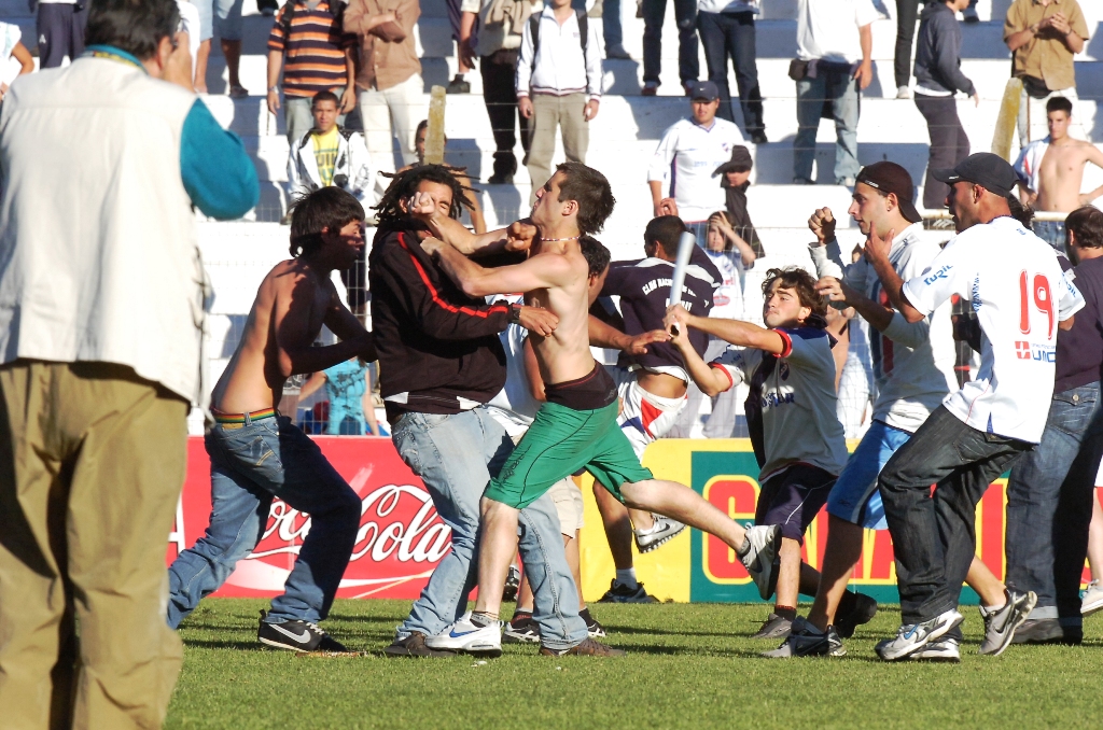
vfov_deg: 3.0
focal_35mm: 450
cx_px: 552
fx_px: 13757
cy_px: 365
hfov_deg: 4.6
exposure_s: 1/640
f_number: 18
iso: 800
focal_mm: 300
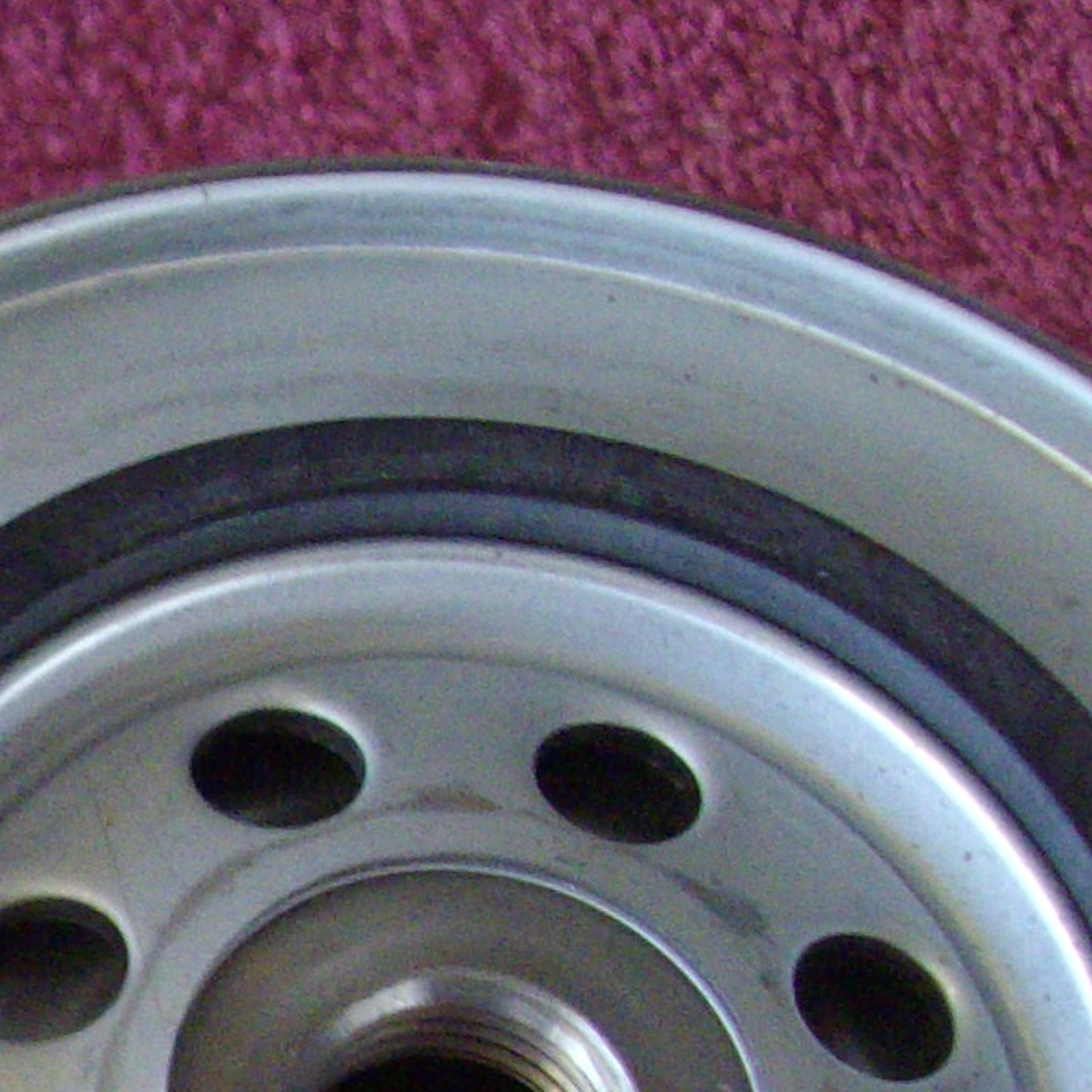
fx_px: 5211
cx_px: -849
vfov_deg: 11.7
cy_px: 1325
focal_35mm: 146
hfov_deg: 11.2
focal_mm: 6
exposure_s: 1/60
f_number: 2.7
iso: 320
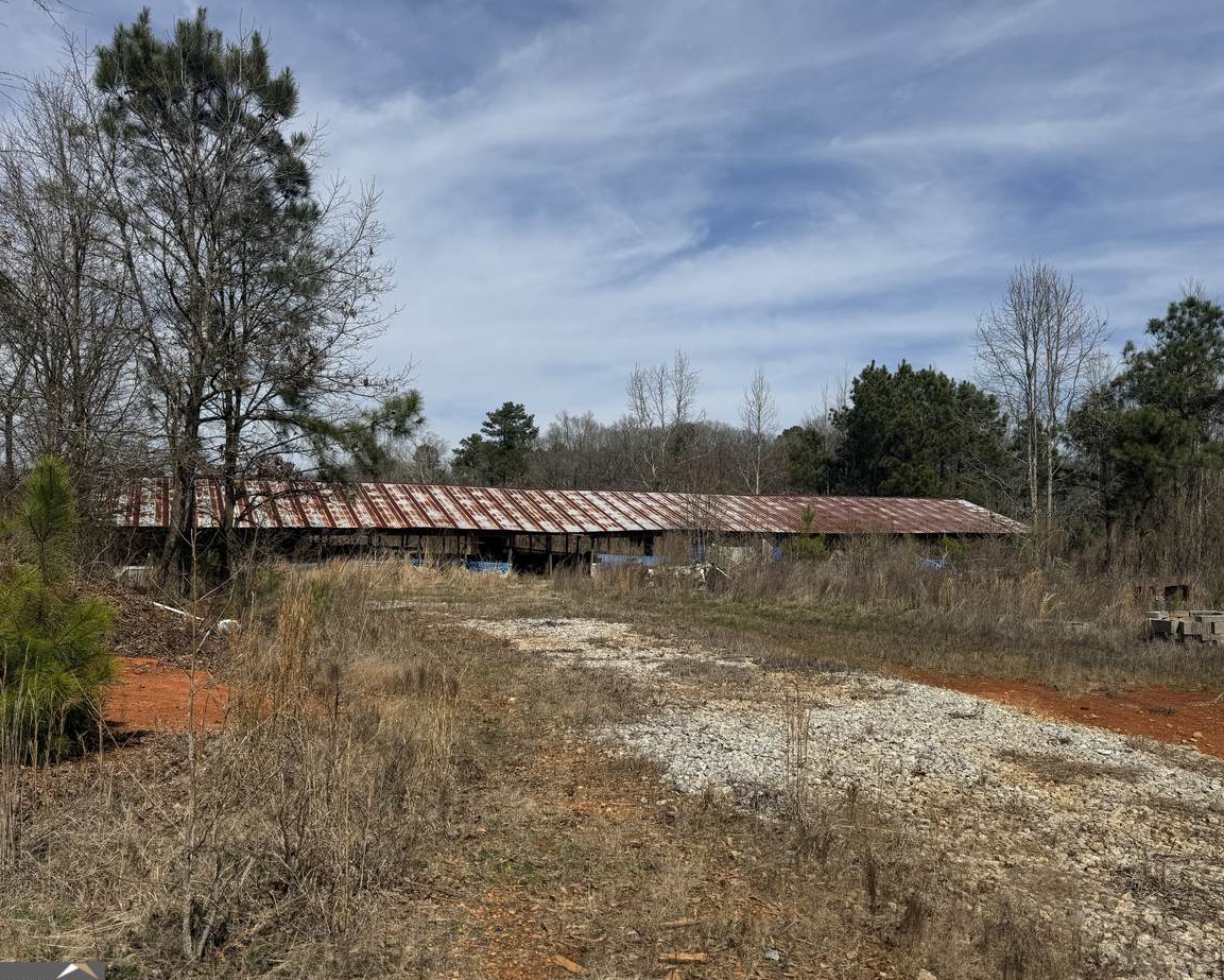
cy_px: 503
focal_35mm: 26
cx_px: 632
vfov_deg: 54.9
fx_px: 942
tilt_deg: +1.3
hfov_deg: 66.0
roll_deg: -1.2
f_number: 1.78
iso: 80
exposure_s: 1/7937
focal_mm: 6.76
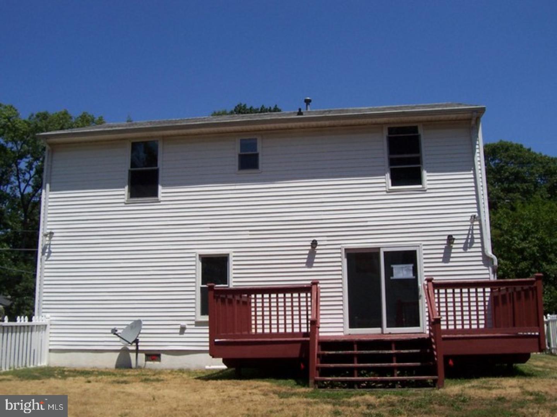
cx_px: 278
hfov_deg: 50.1
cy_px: 208
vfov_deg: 38.7
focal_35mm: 37
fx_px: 595
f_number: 5.6
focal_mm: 5.6
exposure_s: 1/1000
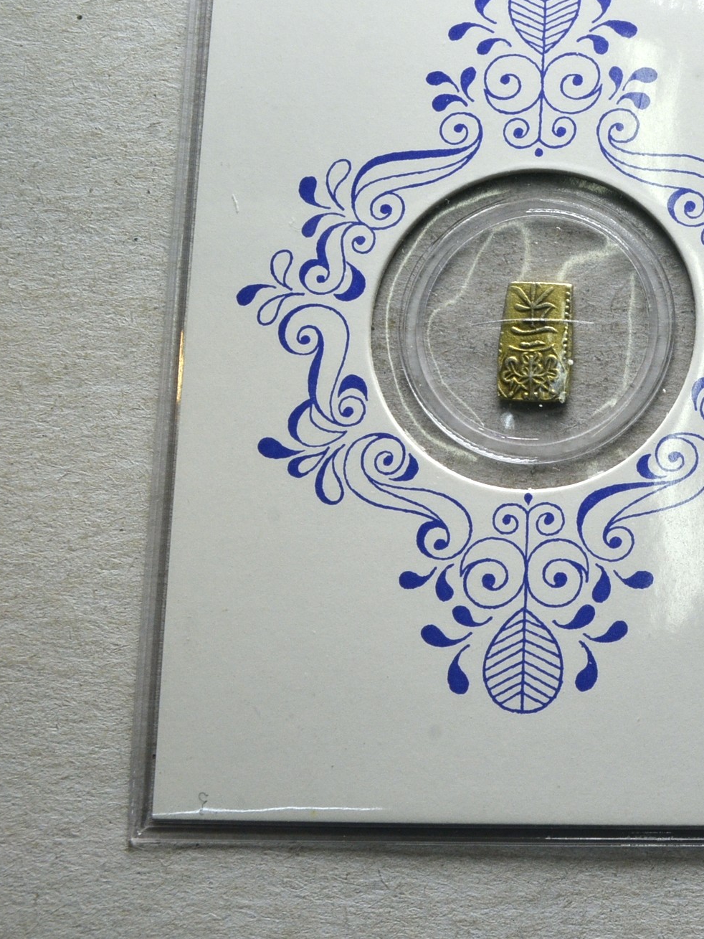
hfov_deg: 20.9
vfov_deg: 29.7
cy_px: 354
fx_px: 1762
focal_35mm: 65
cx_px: 864
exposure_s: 1/250
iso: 400
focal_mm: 24
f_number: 14
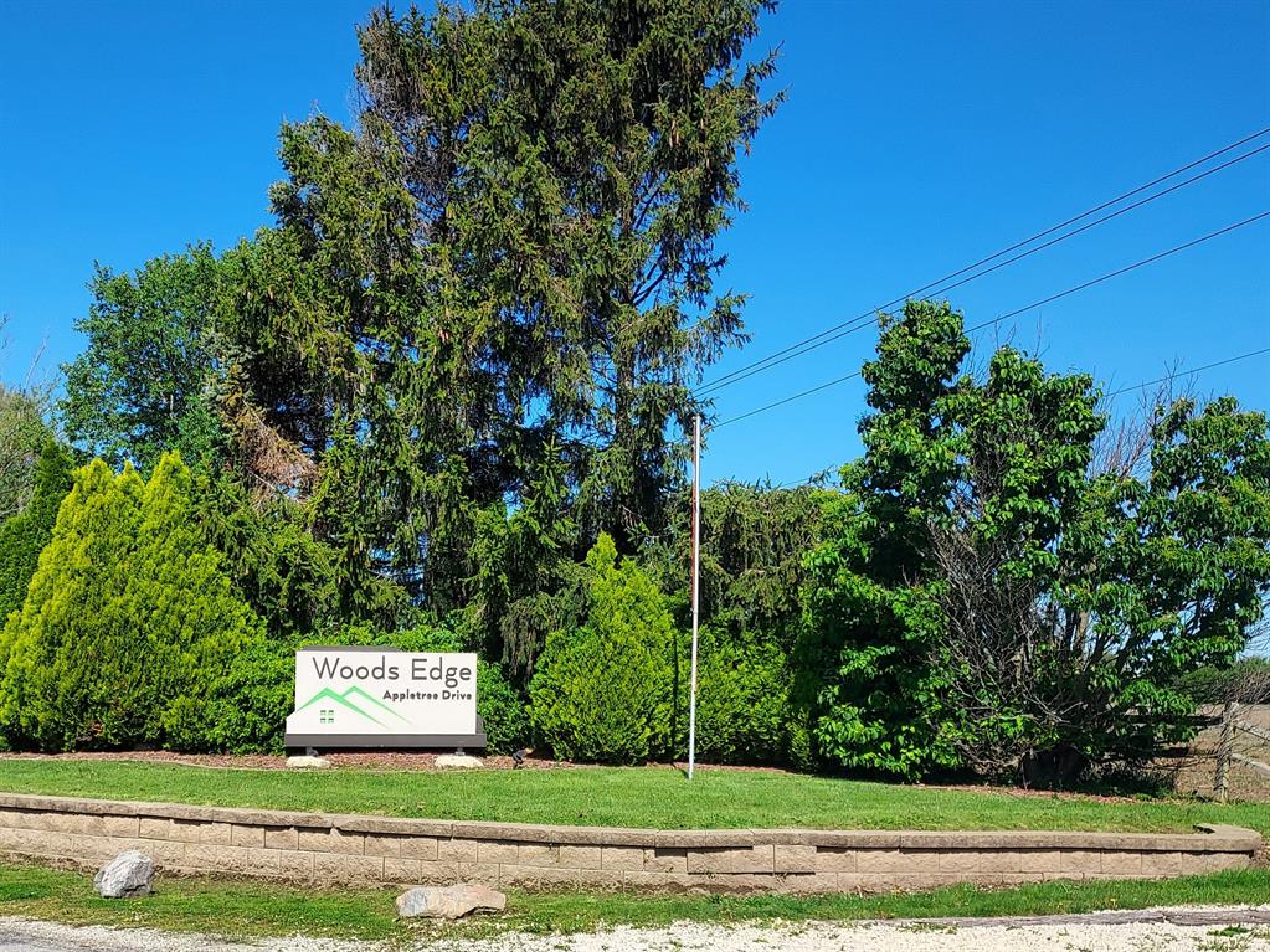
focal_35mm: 24
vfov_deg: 56.8
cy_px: 476
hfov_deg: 71.6
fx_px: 880
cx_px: 635
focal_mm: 4.6
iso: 40
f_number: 1.8
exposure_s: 1/1111
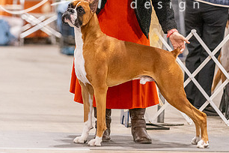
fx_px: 2194
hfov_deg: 6.0
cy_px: 27
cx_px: 106
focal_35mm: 345
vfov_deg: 4.0
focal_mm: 182
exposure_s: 1/250
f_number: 3.2
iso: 6400
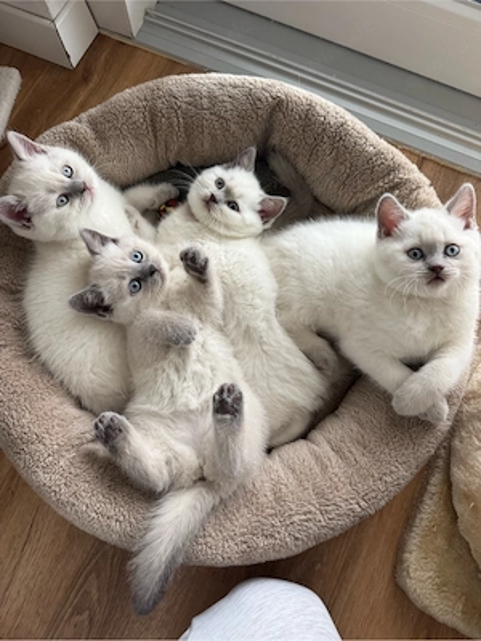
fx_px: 445
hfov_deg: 56.8
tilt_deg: -76.7
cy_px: 320
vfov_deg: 71.6
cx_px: 240
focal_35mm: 24
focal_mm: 6.76
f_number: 1.78
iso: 200
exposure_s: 1/121
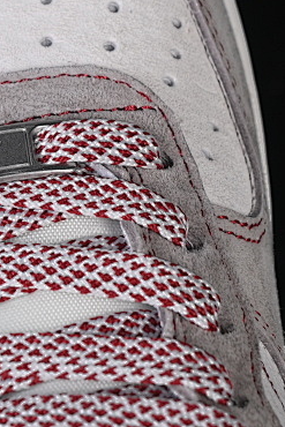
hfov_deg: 6.2
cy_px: 98
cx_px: -37
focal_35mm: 219
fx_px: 2598
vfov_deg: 9.4
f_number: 7.1
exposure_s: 1/80
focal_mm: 50
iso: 160
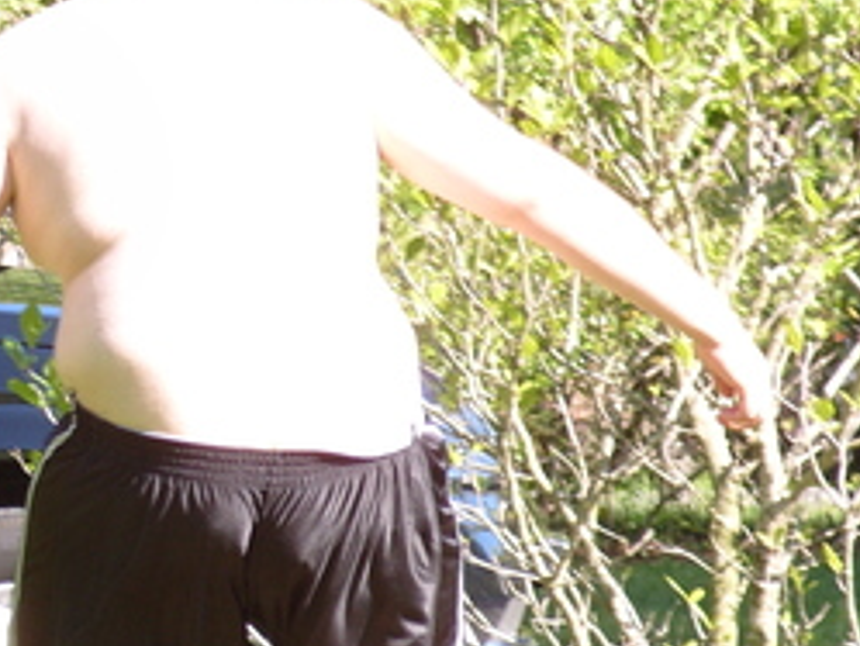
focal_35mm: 450
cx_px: -104
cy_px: 142
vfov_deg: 3.3
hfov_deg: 4.4
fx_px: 11185
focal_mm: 39
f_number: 4.5
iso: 80
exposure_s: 1/180
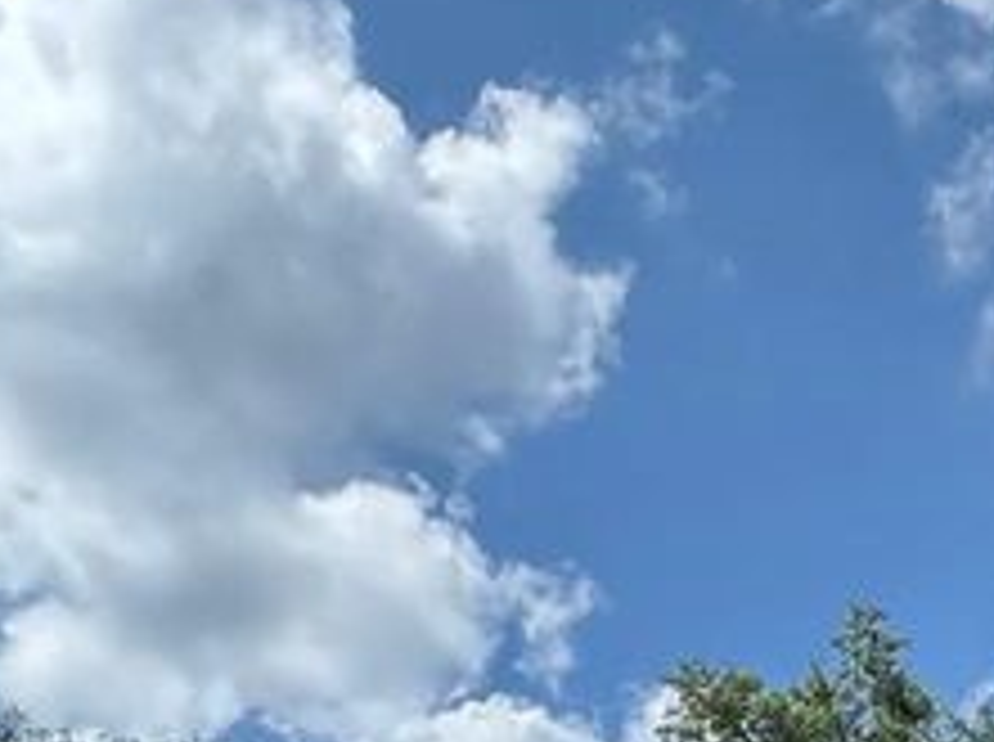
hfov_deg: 28.8
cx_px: 882
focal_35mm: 65
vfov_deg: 18.8
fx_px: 1863
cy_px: 1228
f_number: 2.2
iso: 50
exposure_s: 1/1346
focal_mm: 2.22
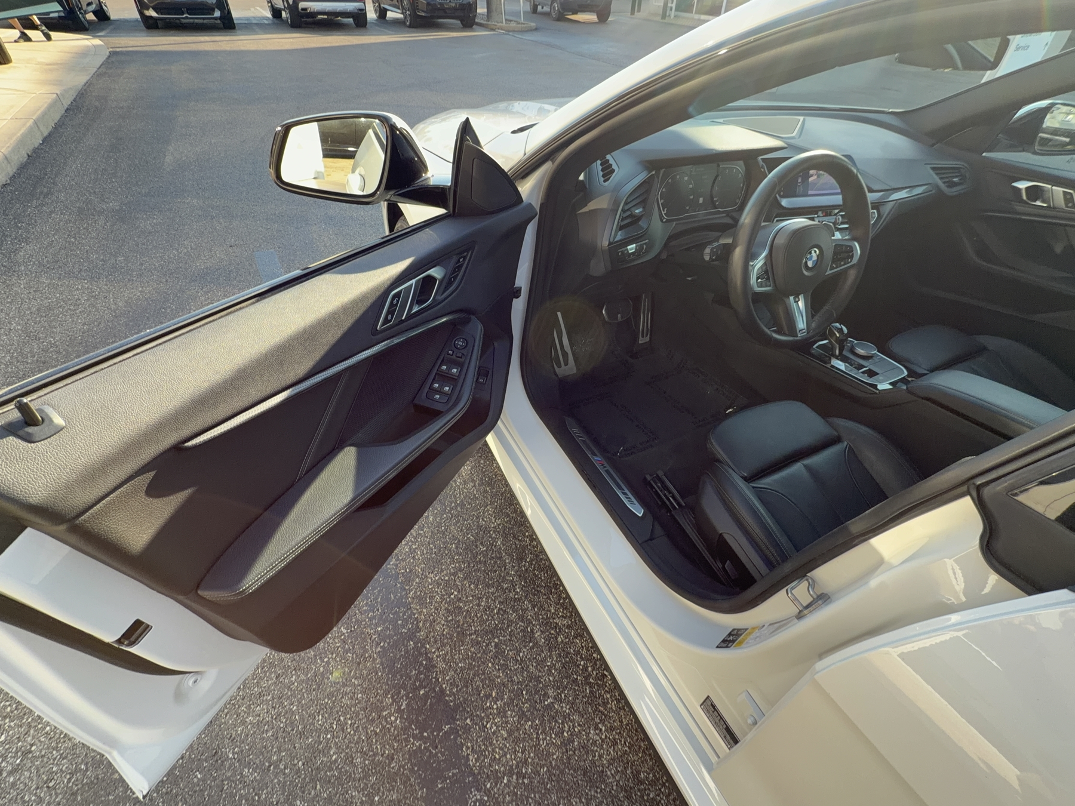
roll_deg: -2.6
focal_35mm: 16
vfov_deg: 78.0
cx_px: 540
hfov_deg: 94.5
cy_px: 379
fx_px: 497
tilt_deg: -41.7
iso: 32
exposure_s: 1/103
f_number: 2.2
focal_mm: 2.22
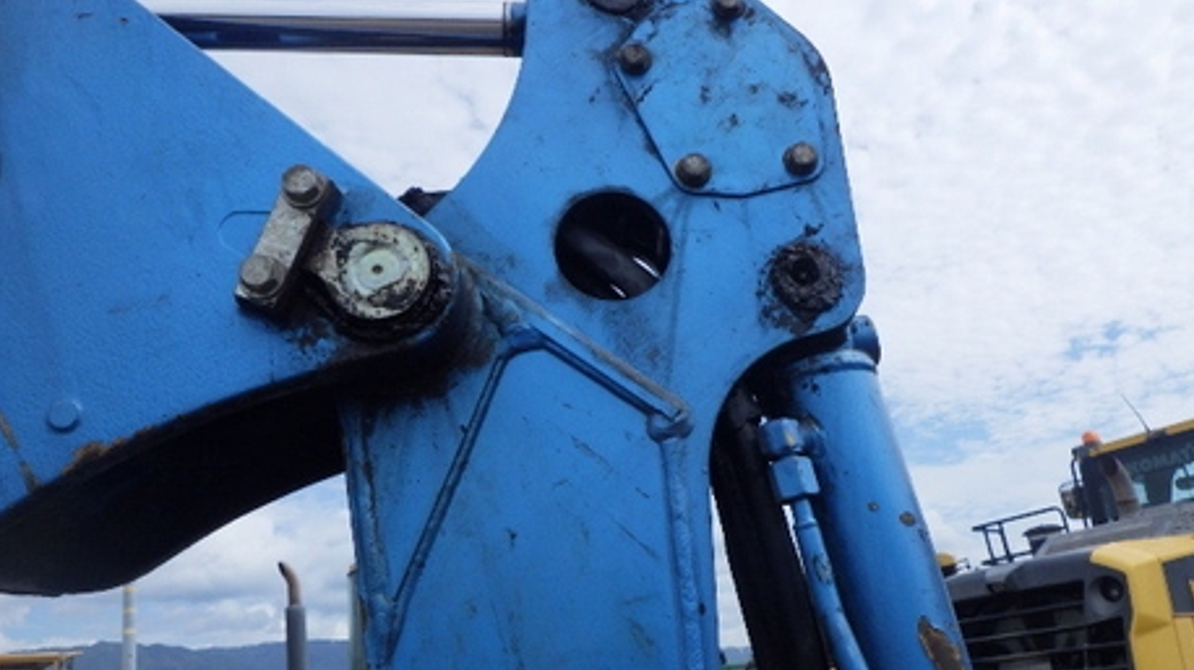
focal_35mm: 32
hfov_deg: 61.0
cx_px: 597
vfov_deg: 36.6
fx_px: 1013
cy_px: 362
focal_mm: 5
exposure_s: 1/2500
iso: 250
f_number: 4.2
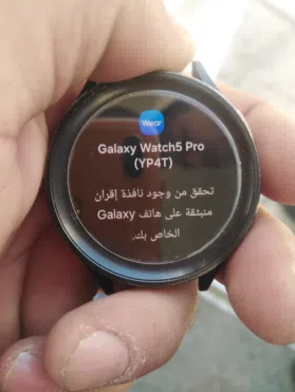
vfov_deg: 63.4
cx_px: 145
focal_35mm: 28
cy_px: 186
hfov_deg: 49.8
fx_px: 318
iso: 133
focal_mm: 3.59
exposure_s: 1/120
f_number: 1.8
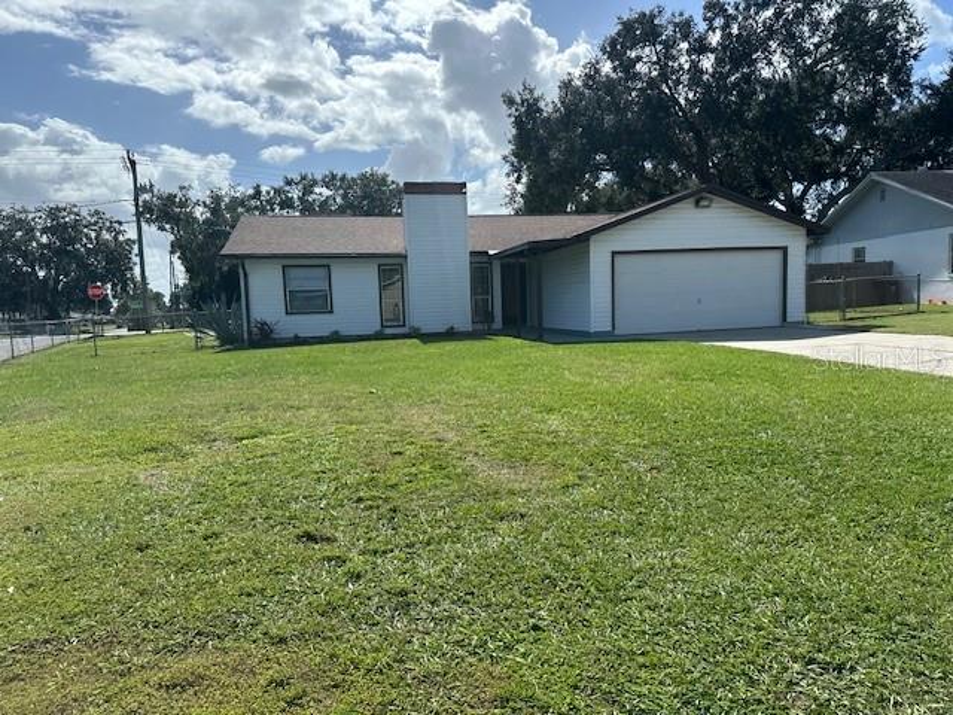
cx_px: 476
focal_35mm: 24
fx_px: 661
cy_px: 358
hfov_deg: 71.6
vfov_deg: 56.8
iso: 80
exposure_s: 1/6623
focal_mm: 6.86
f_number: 1.78
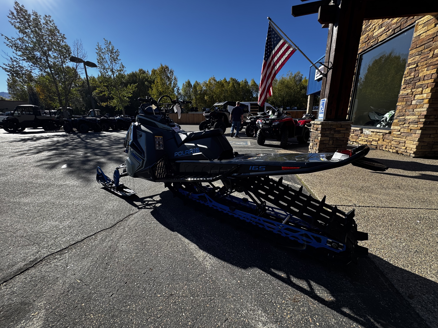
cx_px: 219
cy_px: 164
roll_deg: +0.8
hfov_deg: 102.1
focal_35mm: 14
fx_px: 177
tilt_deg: -15.9
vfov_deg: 85.7
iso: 40
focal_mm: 2.22
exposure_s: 1/522
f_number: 2.2
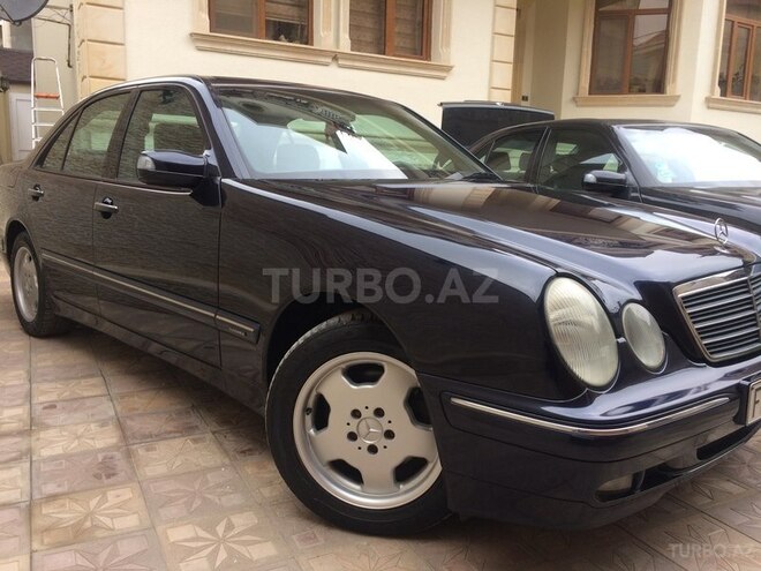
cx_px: 380
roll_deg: -2.1
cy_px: 286
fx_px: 638
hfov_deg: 61.7
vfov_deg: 48.2
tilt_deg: -8.5
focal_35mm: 29
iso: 40
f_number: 2.2
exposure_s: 1/100
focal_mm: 4.15
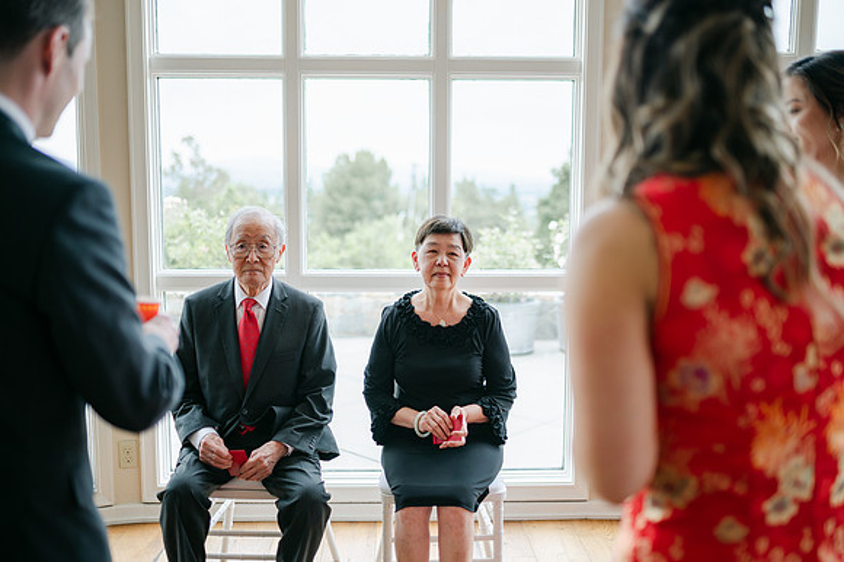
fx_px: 834
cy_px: 281
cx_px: 426
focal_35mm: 36
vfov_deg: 37.2
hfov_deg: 53.7
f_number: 1.4
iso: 100
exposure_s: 1/1000
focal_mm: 35
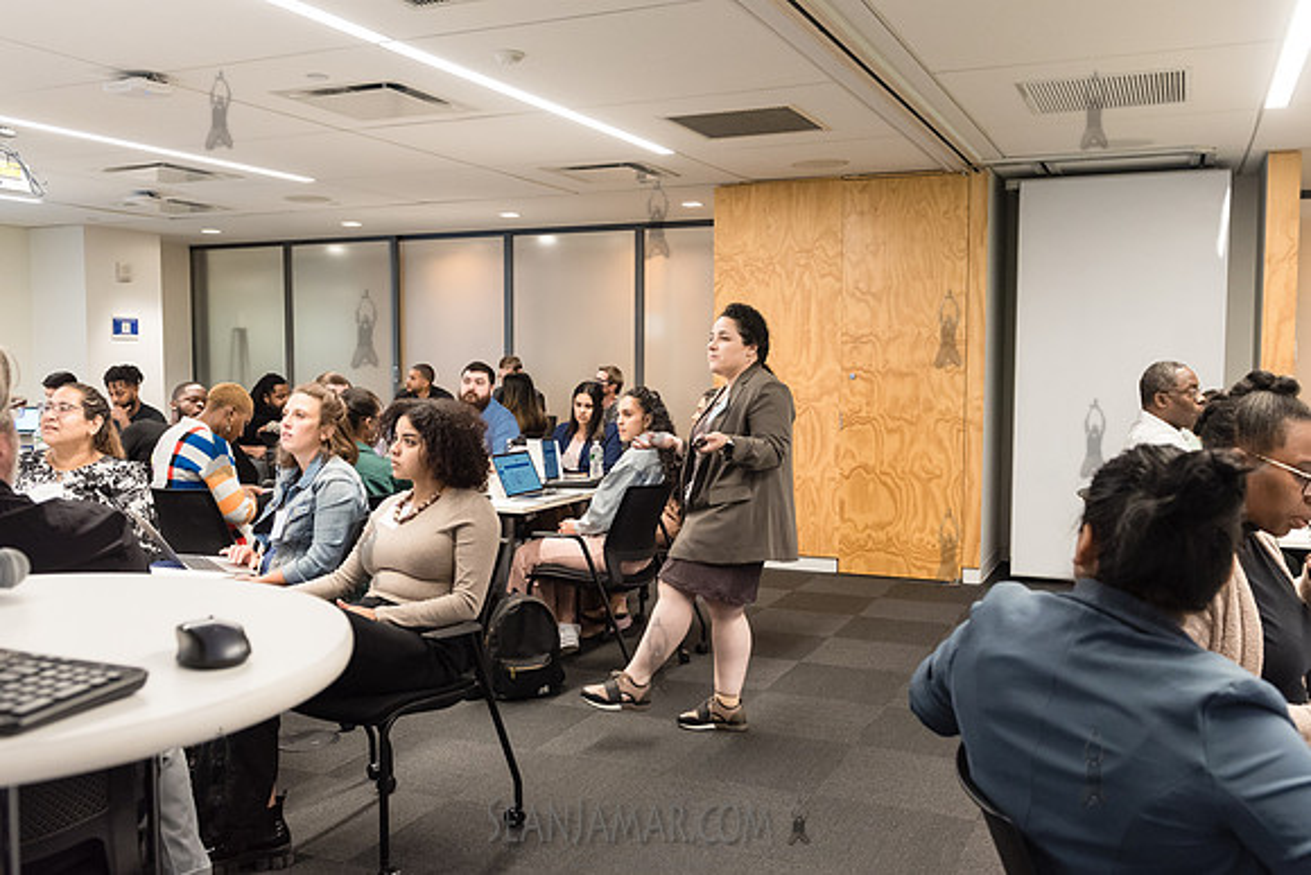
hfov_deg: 58.9
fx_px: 1161
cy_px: 438
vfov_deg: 41.3
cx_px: 656
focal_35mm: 32
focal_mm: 29
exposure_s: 1/200
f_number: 4.5
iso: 2500
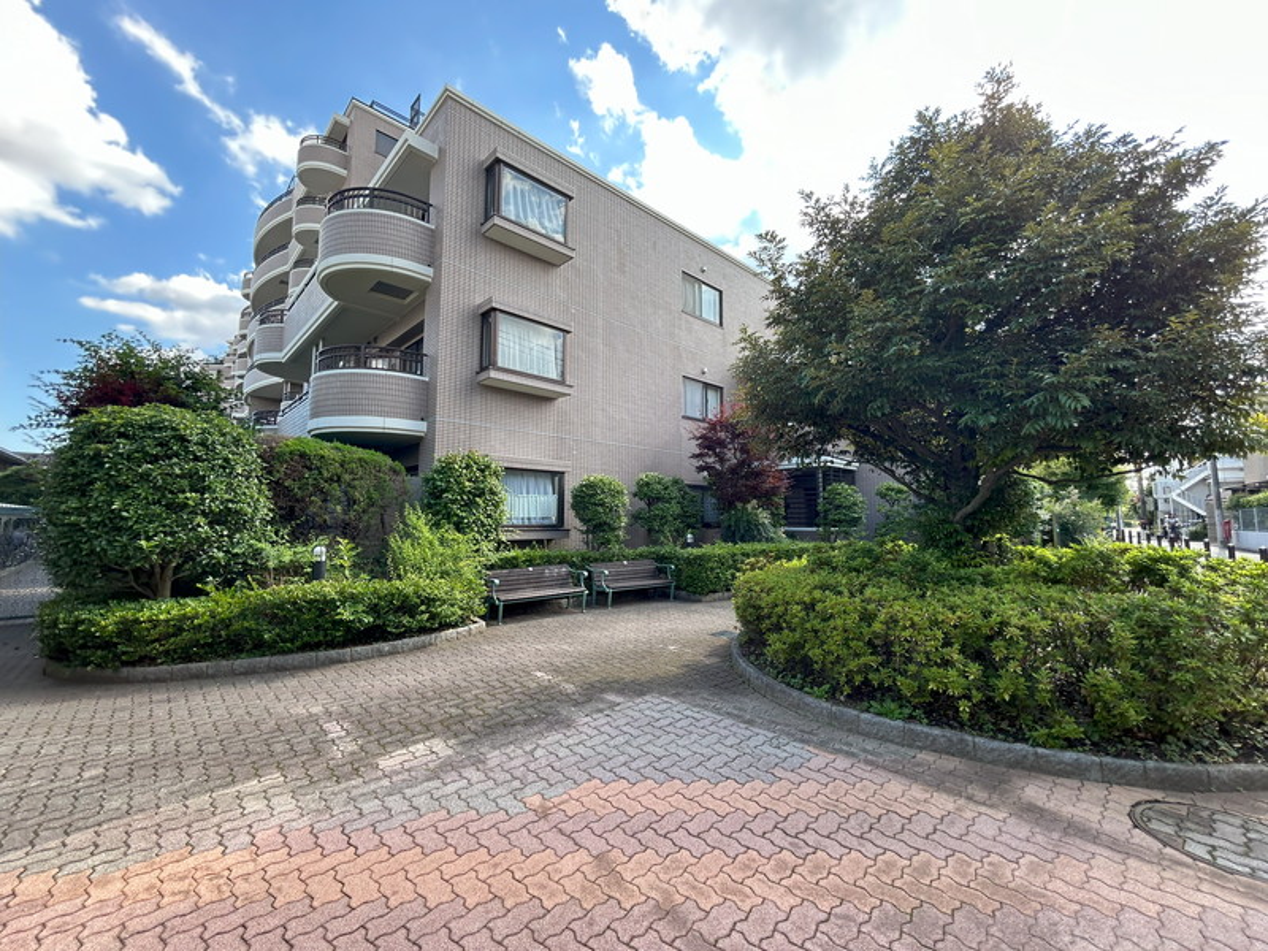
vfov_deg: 85.7
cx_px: 634
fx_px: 513
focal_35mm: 14
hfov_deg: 102.1
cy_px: 476
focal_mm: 1.54
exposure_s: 1/130
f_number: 2.4
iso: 32
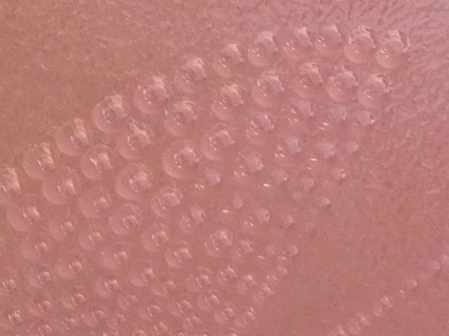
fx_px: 1724
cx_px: -215
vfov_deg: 9.8
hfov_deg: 14.0
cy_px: -486
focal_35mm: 133
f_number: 2.2
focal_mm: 3.79
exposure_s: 1/100
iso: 171
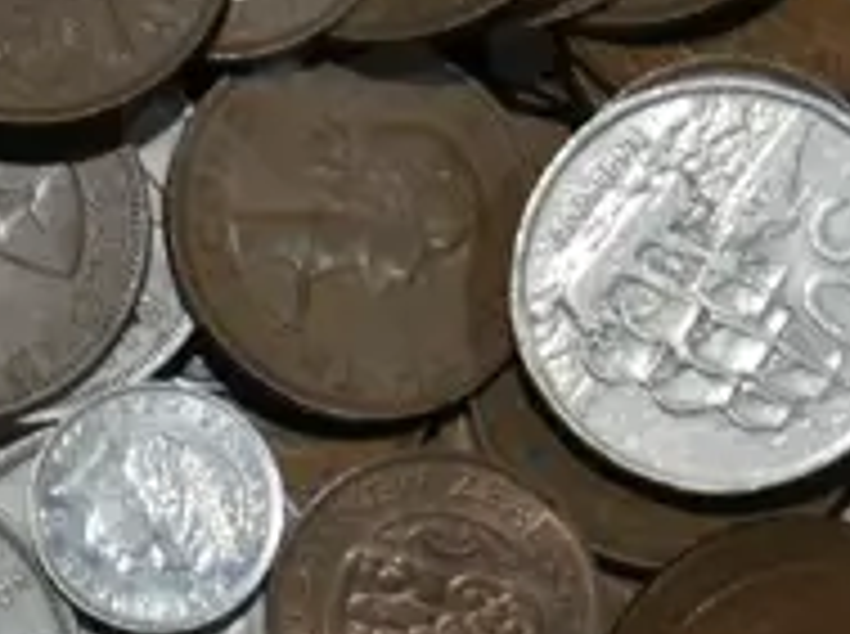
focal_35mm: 239
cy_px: 755
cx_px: -544
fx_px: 5858
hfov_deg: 8.1
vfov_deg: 6.2
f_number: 4.7
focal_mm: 22
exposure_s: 1/60
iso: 200
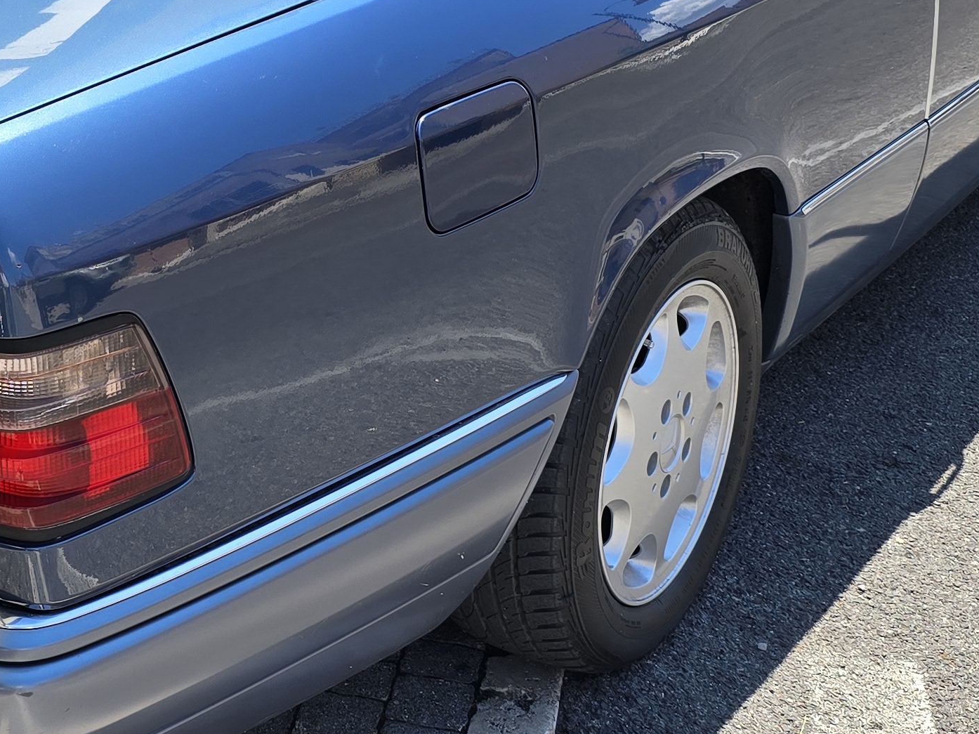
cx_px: 210
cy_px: 257
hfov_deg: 28.8
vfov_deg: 22.2
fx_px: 1866
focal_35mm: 66
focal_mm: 6.3
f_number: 1.7
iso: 12
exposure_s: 1/268
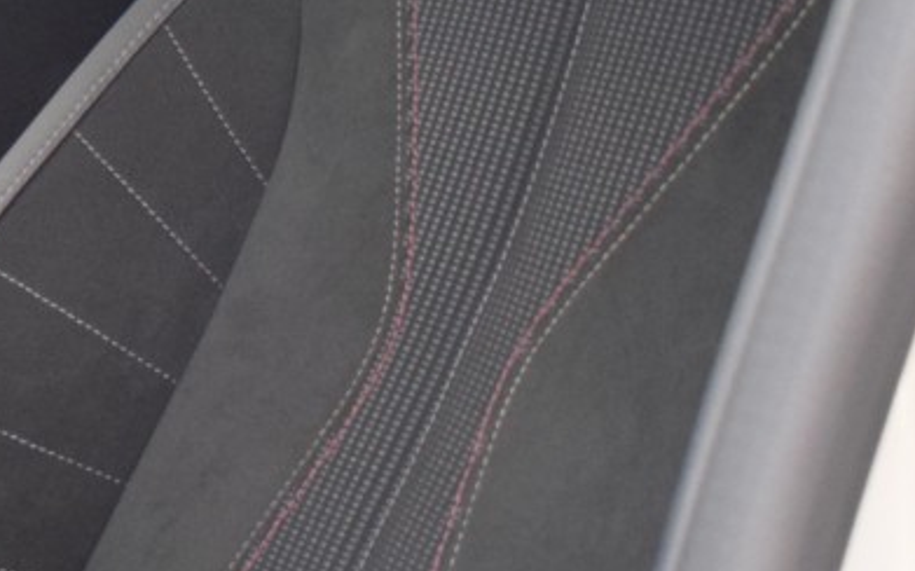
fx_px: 3364
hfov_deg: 14.3
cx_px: -522
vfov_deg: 9.7
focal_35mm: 135
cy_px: 288
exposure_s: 1/30
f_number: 3.8
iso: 2200
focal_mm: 23
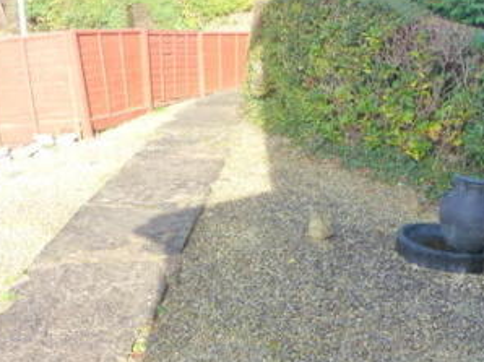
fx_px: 657
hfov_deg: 40.5
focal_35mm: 47
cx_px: 241
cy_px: 293
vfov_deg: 30.1
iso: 160
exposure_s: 1/125
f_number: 3.5
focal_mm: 4.3
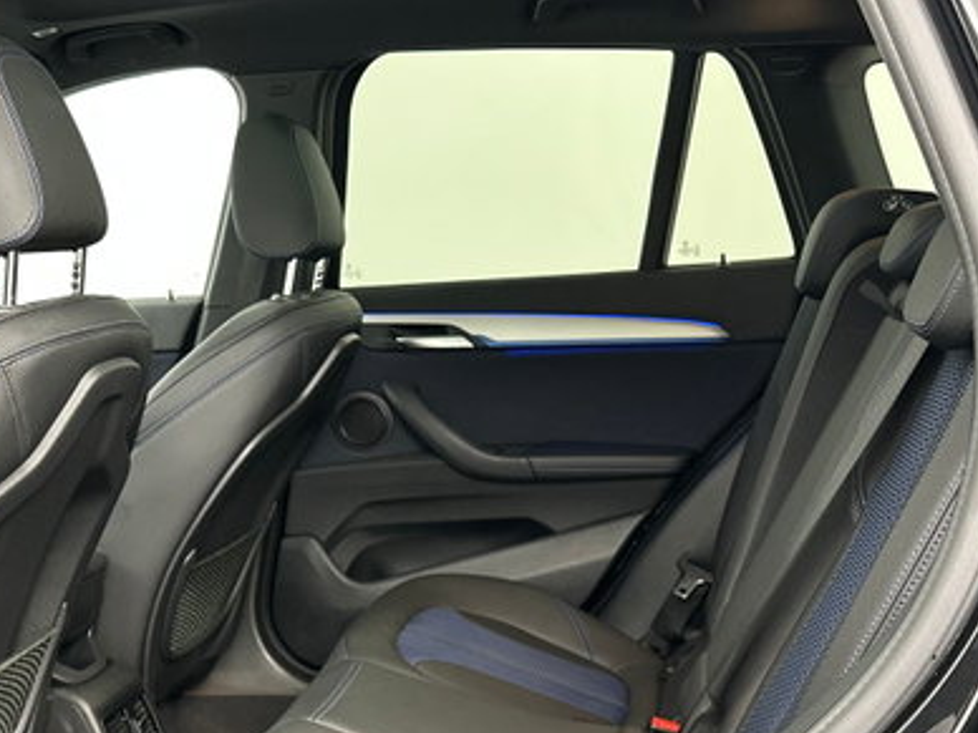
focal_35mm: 47
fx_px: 1328
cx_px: 197
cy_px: 474
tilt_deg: -10.6
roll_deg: -0.7
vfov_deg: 30.7
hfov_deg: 38.9
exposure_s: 1/33
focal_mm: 6.86
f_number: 1.78
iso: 640
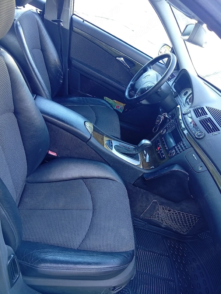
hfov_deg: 51.5
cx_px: 110
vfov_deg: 65.3
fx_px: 229
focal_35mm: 27
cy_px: 147
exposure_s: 1/50.3
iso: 74
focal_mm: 3.84
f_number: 1.8
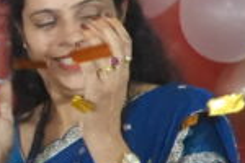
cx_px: -466
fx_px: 1667
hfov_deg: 7.5
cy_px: 195
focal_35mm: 245
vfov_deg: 5.6
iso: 5000
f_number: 4
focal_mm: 24
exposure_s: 1/160
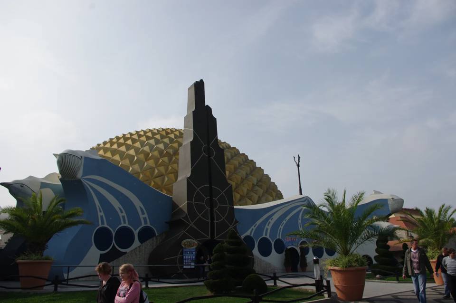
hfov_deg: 67.4
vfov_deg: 47.8
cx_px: 228
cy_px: 152
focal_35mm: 27
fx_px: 342
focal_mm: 18
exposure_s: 1/750
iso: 200
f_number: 8
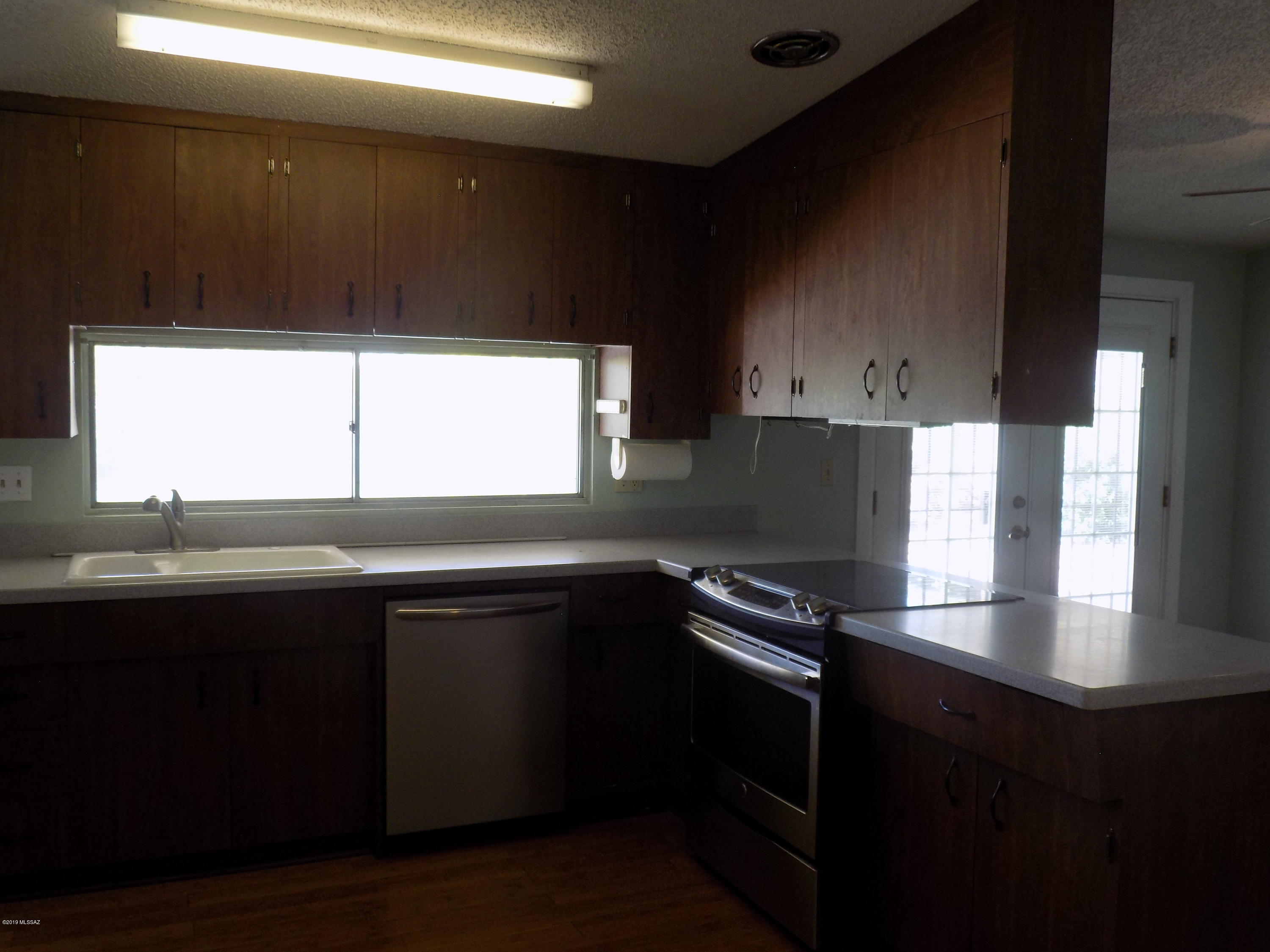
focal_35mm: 30
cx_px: 635
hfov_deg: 60.0
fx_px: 1101
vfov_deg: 46.8
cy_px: 476
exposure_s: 1/30
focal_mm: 5.3
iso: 125
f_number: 3.3
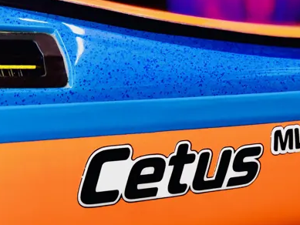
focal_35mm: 107
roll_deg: -2.1
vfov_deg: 13.8
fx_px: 928
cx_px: 236
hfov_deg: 18.2
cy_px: 149
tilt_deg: -8.9
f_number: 2.4
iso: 64
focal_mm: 6
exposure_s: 1/33
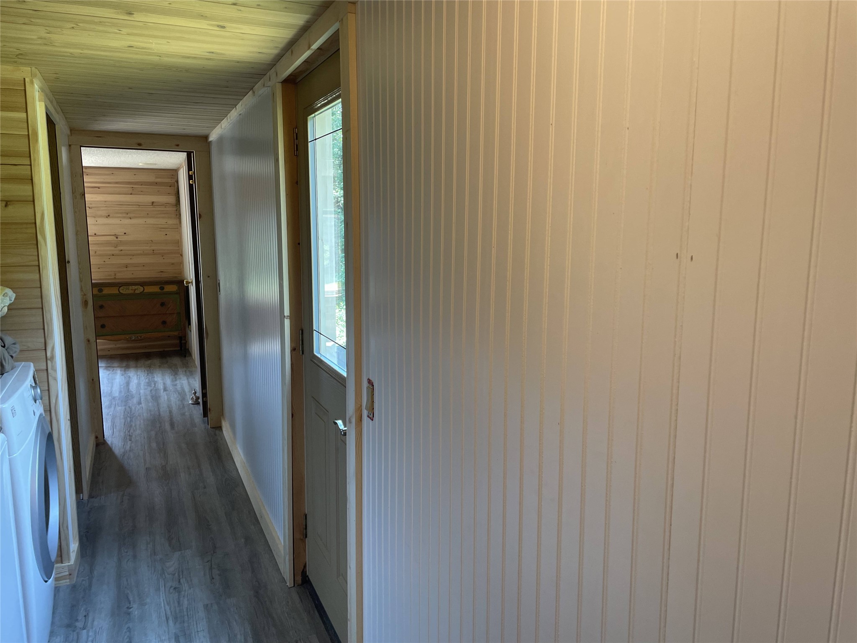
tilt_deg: -7.3
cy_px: 322
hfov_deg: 67.3
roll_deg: +0.2
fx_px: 644
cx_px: 428
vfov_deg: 53.1
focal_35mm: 26
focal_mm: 4.2
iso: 80
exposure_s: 1/60
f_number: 1.6
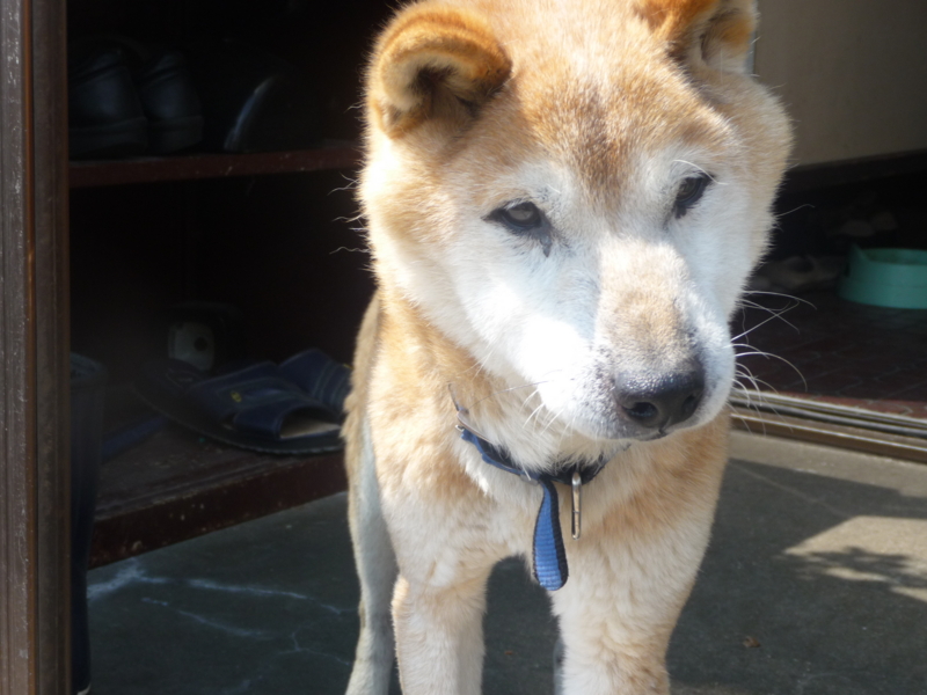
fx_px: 1794
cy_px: 348
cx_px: 464
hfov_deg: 29.0
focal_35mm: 67
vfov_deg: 21.9
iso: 100
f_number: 4.5
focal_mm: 11.3
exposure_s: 1/250
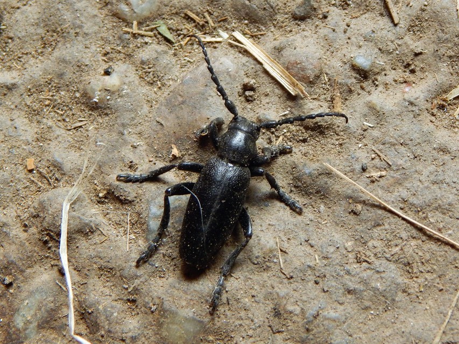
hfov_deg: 26.0
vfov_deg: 19.6
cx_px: 230
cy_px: 172
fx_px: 995
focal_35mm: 75
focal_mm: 13.5
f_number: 4.2
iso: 280
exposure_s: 1/30
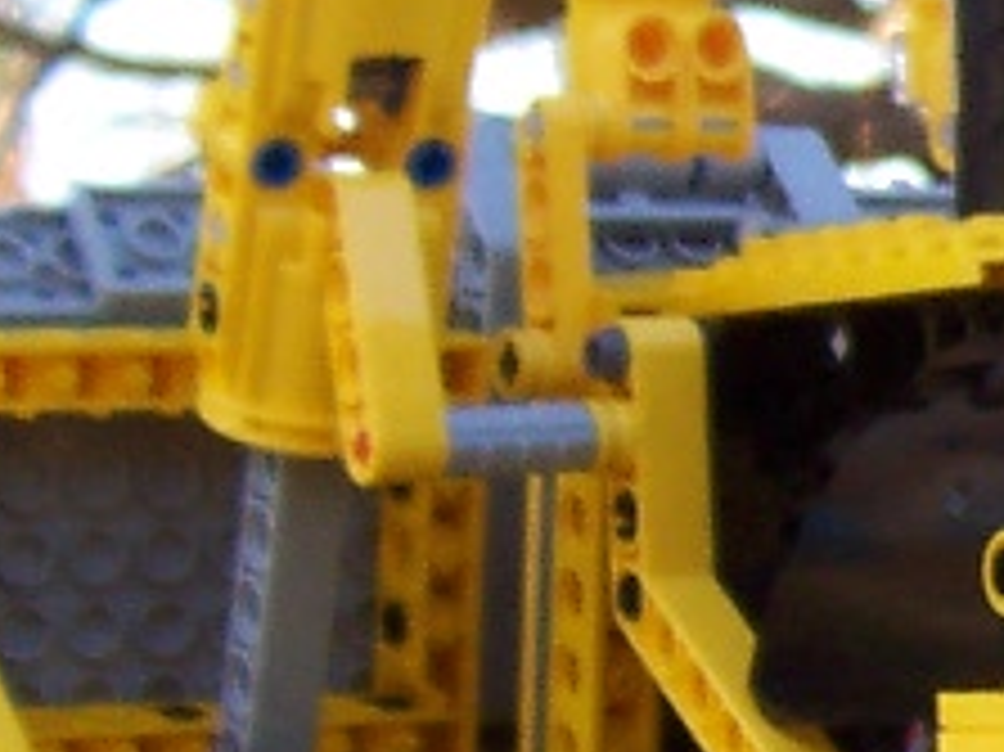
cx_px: 1949
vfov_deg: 7.4
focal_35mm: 199
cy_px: 675
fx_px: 5769
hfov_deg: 9.4
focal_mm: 5.6
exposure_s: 1/250
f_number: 2.8
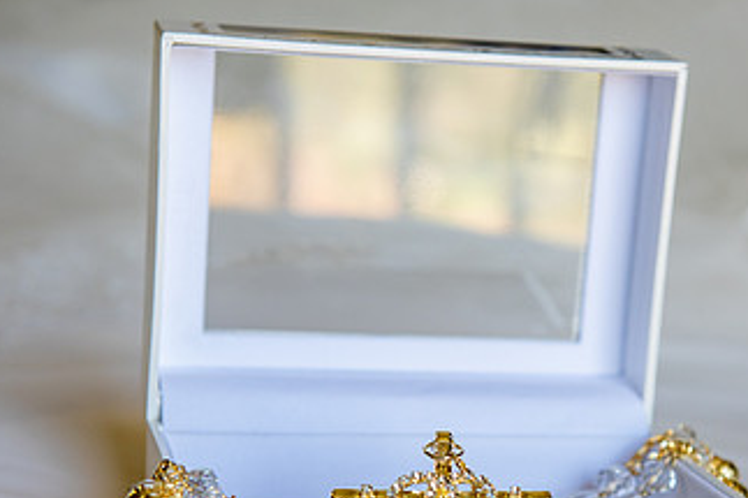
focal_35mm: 110
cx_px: 528
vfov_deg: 12.4
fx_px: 2284
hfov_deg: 18.5
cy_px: 423
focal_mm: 60
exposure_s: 1/125
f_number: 5
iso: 500
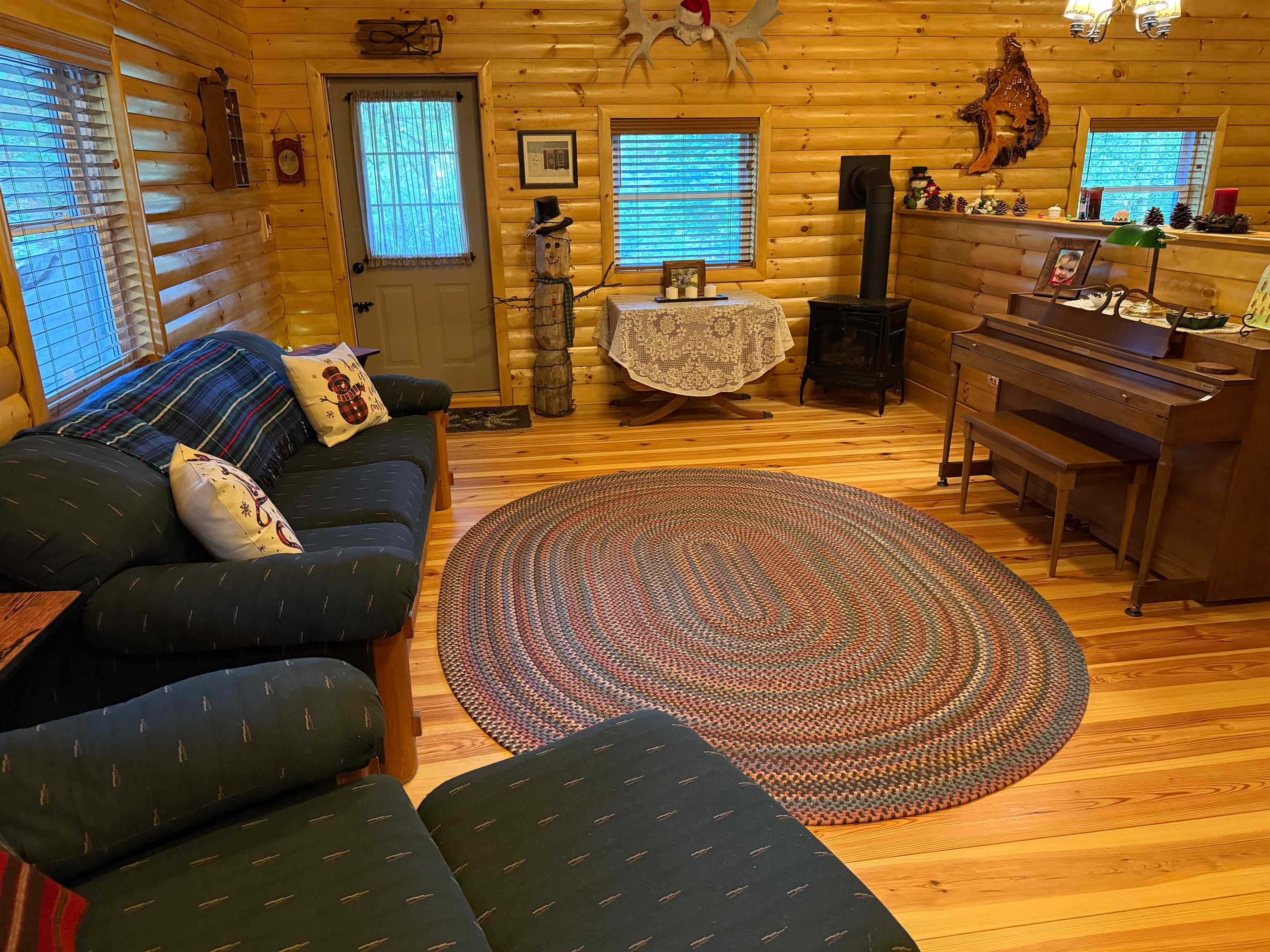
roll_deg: +0.6
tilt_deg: -18.5
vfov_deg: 56.8
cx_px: 635
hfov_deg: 71.6
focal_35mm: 24
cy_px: 476
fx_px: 881
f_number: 1.78
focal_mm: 6.76
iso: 1000
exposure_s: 1/40
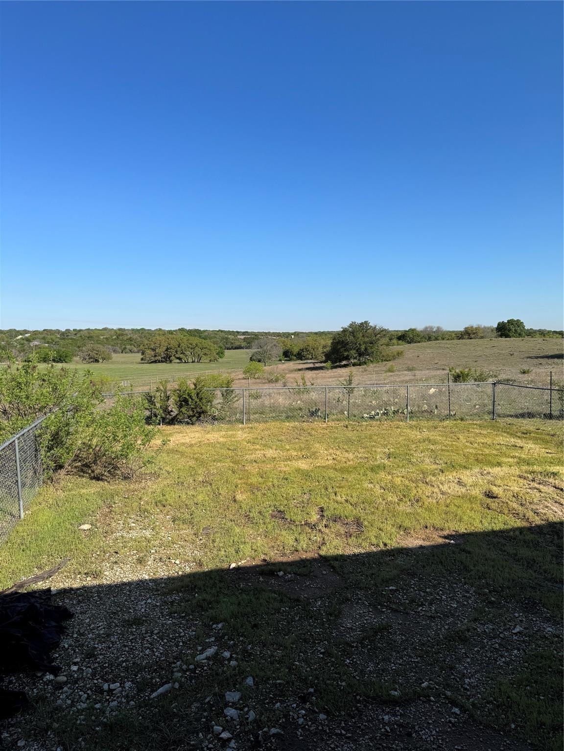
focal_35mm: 24
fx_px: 521
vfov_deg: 71.6
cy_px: 376
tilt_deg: -4.8
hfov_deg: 56.8
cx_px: 282
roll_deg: +0.3
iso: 80
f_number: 1.78
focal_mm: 6.76
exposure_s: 1/4950
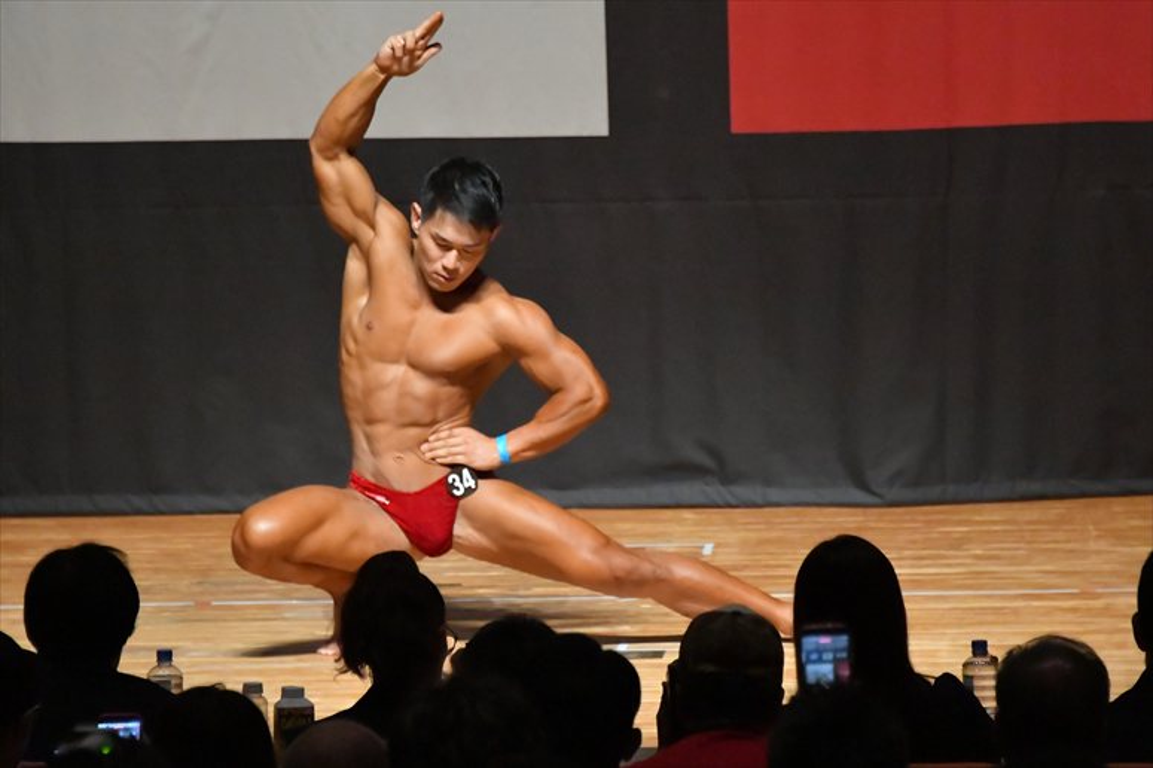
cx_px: 576
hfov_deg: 6.5
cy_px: 384
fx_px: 10084
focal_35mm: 315
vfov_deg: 4.4
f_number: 5.6
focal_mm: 210
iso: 12800
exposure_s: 1/400
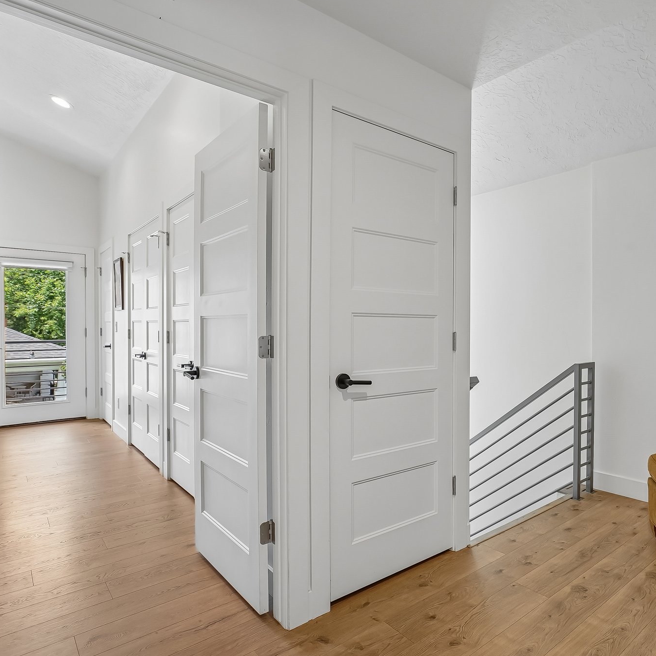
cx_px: 455
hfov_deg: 67.0
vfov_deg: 69.6
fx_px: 472
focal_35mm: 22
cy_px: 326
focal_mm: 17
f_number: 8
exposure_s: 1/20
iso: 400
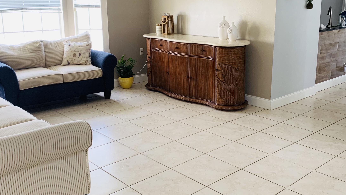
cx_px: 184
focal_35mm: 39
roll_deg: +0.2
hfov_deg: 51.6
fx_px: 358
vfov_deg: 30.4
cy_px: 83
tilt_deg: -12.3
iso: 100
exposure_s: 1/93
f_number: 1.8
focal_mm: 4.25
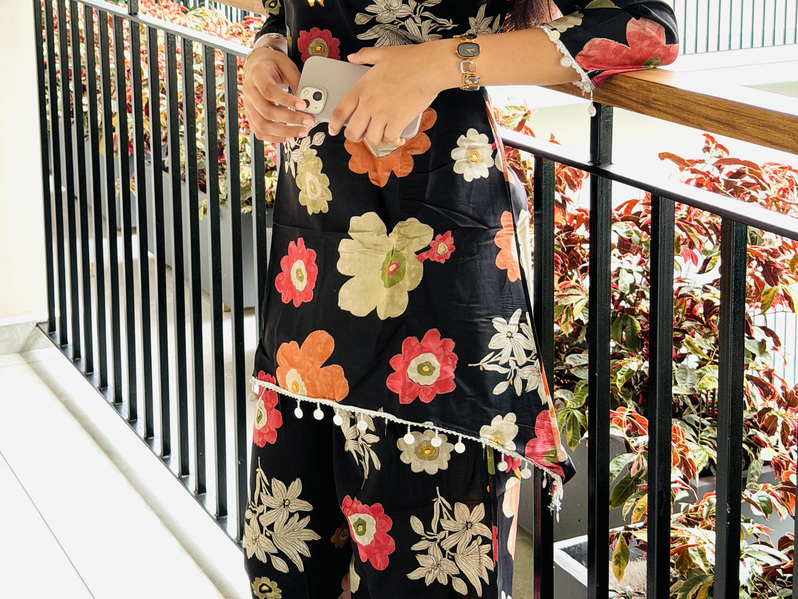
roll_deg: -0.9
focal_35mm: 65
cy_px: 94
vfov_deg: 22.2
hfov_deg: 29.8
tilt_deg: -10.4
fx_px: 1499
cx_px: 400
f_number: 1.78
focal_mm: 6.76
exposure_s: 1/227
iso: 64
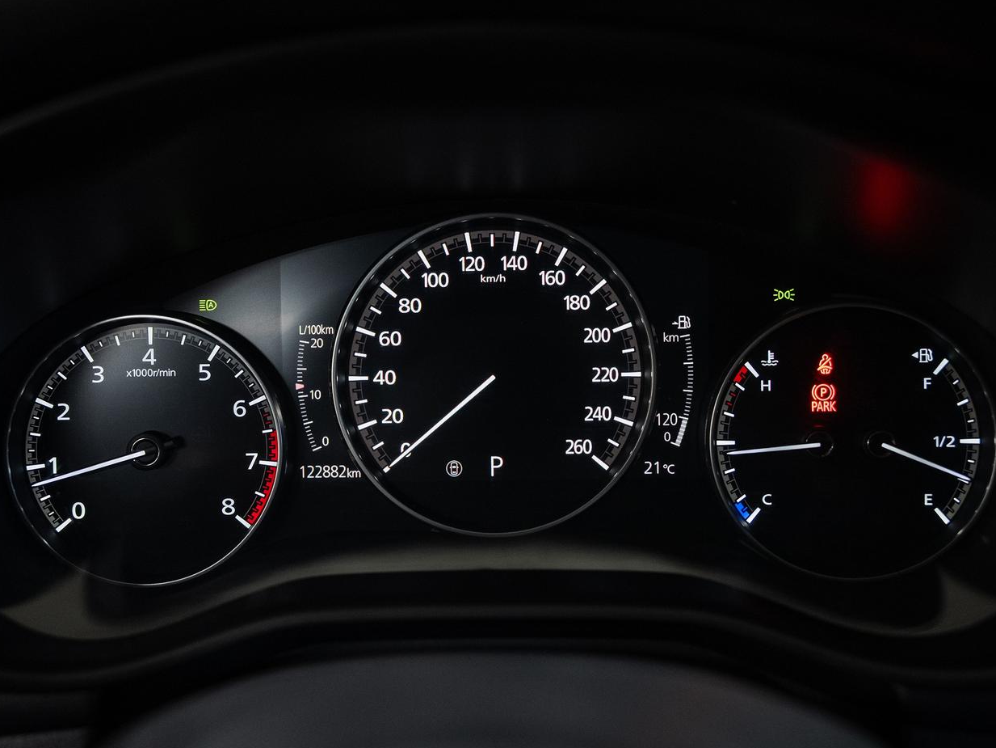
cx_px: 482
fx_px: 950
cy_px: 366
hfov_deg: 55.3
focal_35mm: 33
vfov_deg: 42.9
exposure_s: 1/40
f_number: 3.5
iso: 1000
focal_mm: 29.4
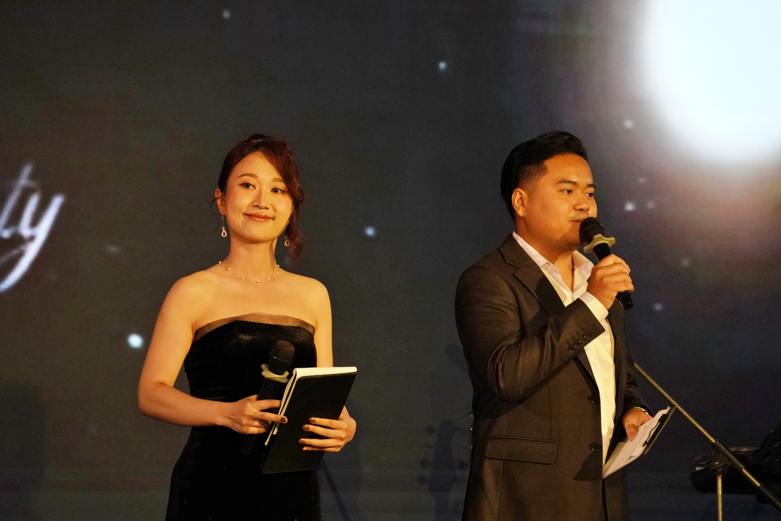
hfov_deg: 9.9
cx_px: 390
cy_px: 260
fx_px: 4491
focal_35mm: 207
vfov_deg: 6.6
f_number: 5.6
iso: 2000
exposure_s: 1/80
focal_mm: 138
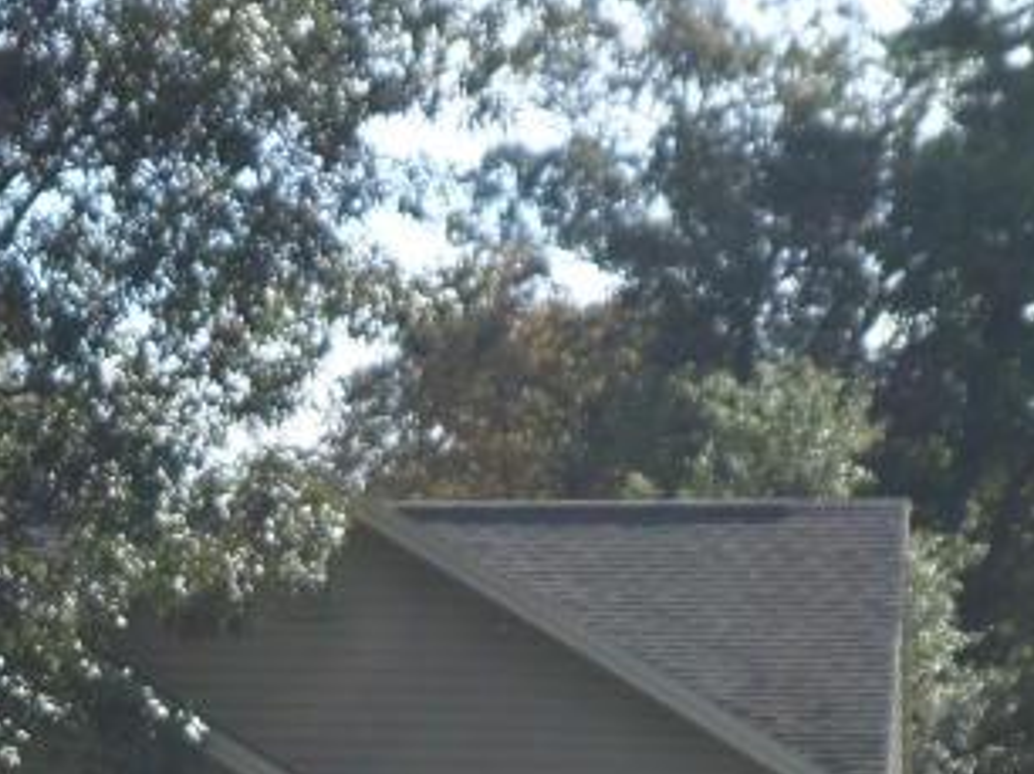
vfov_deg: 10.0
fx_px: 4298
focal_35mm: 144
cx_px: -115
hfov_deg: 13.4
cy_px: 1078
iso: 80
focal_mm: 7.8
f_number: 3.2
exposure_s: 1/500
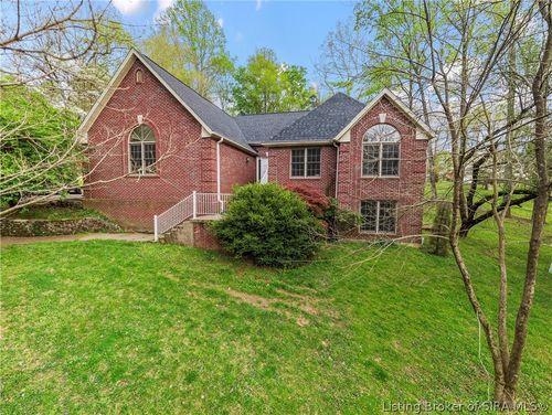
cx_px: 276
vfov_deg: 56.9
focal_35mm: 24
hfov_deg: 71.5
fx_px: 383
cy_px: 208
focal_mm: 8.67
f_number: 1.8
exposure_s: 1/730
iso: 200
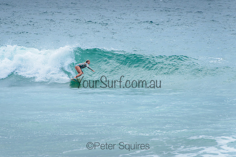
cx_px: 96
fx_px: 3214
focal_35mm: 490
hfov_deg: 4.2
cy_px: 65
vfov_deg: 2.8
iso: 500
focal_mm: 400
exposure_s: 1/1600
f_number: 7.1
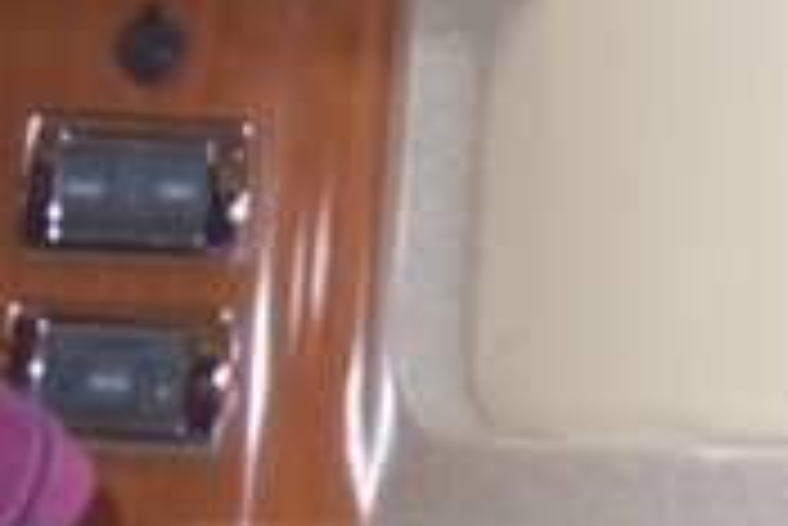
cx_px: 1945
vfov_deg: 9.8
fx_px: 3045
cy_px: -22
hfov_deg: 11.8
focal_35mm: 139
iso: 800
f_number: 4.5
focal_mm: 18
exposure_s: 1/80
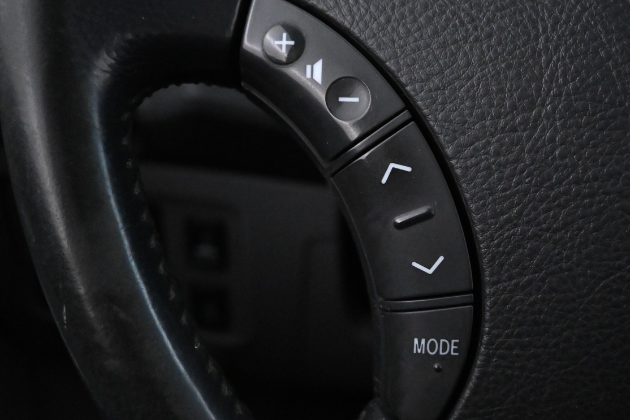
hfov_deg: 40.8
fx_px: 840
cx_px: 398
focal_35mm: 48
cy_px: 215
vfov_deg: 28.1
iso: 7200
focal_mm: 22
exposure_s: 1/40
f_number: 4
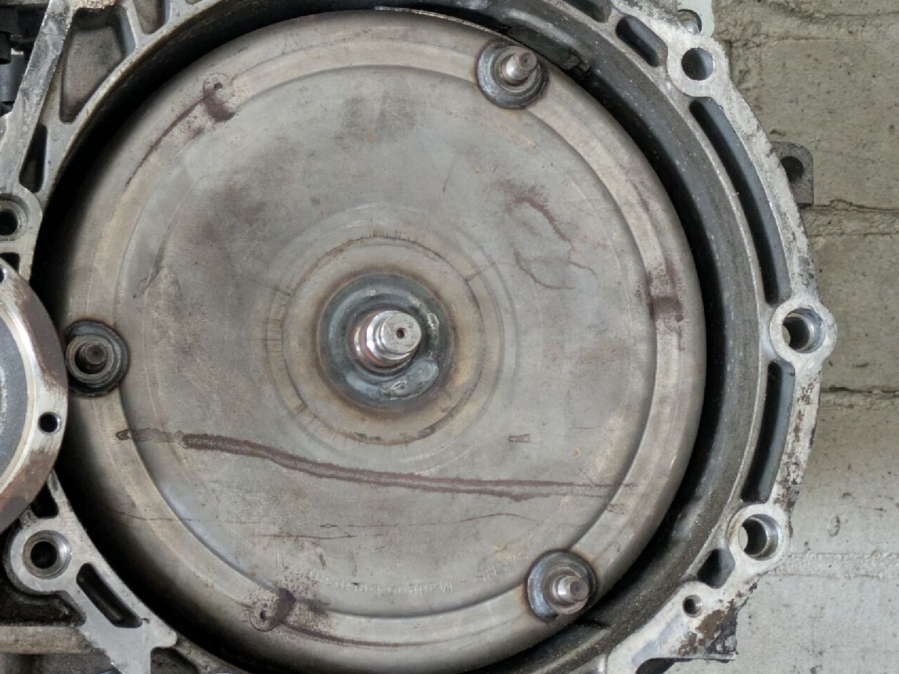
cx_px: 224
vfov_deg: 19.1
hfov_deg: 25.0
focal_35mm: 77
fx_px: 2000
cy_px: 323
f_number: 1.89
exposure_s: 1/33.3
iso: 426
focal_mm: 5.43
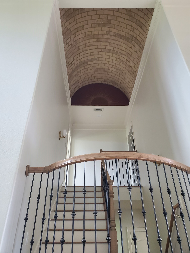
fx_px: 190
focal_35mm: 26
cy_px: 126
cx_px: 95
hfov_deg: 53.1
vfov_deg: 67.3
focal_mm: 4.3
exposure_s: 1/60
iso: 250
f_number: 2.4
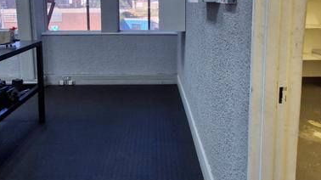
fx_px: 255
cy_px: 40
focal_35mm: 30
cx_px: 150
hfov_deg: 64.3
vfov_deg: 37.7
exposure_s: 1/50
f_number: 2.2
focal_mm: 1.74
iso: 125
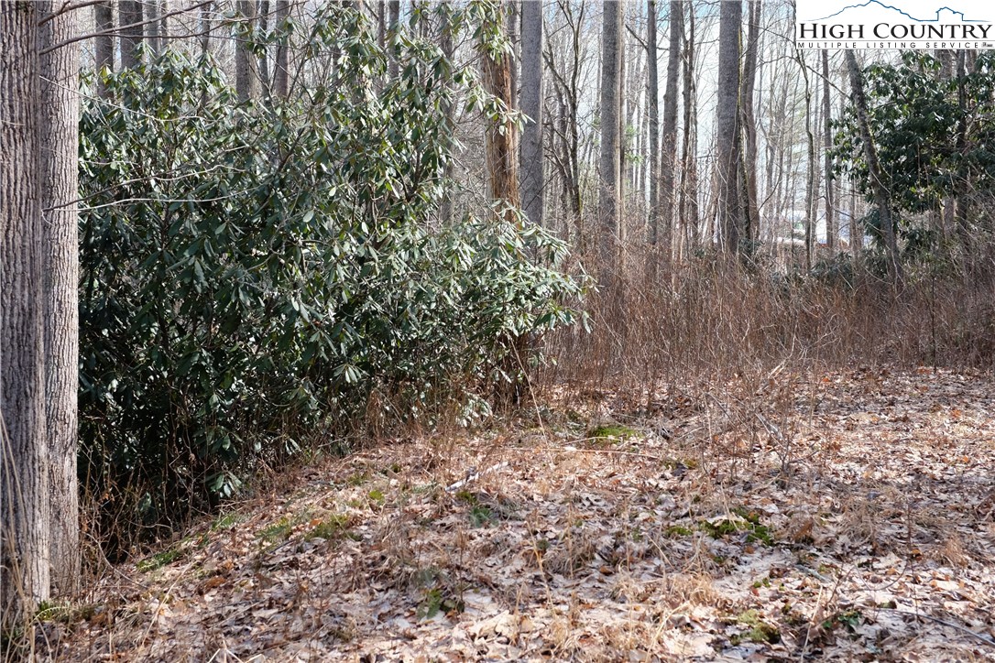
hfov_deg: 41.1
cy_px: 332
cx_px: 498
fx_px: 1327
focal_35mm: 48
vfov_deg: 28.1
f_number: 5.6
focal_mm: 32
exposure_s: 1/200
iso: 400
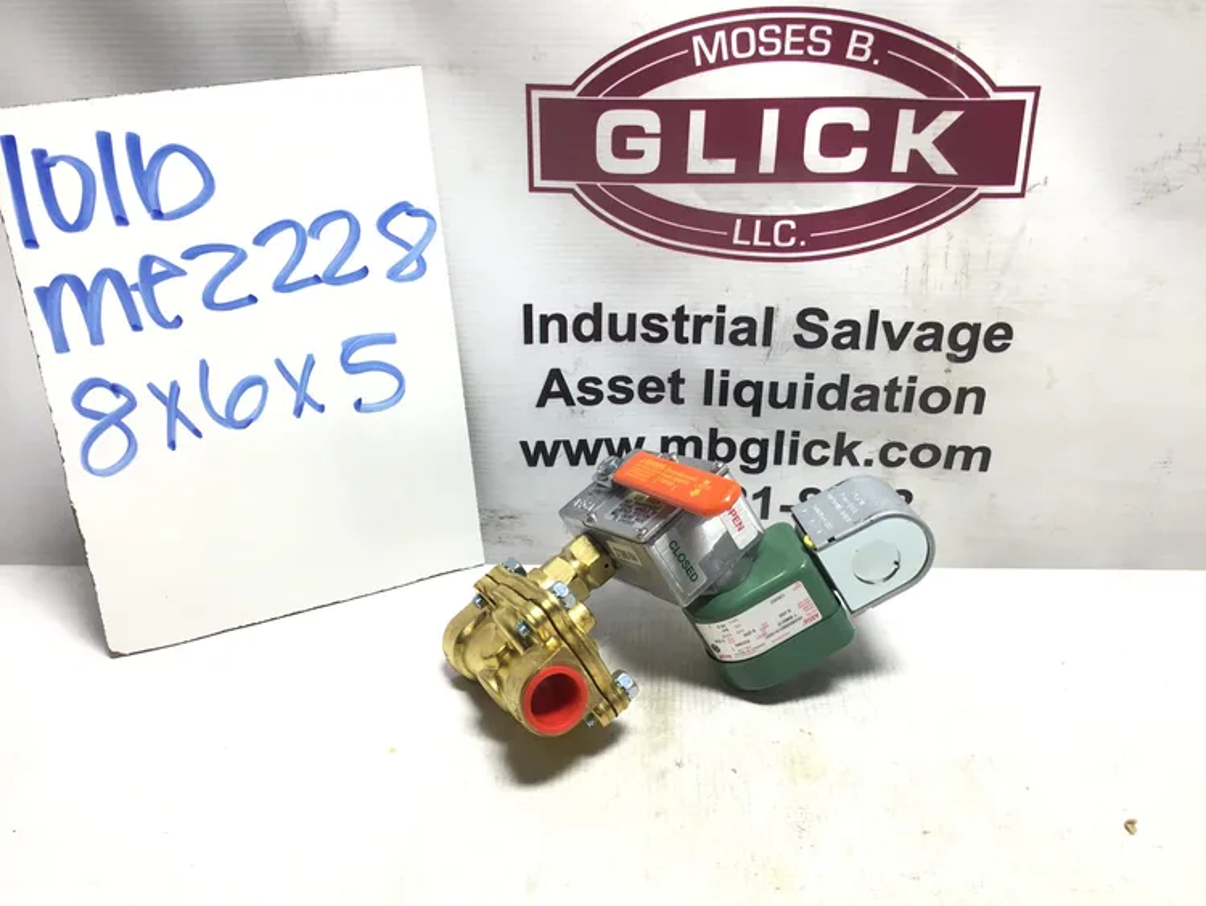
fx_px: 1080
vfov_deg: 45.5
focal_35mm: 31
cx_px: 603
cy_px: 453
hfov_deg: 58.3
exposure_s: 1/120
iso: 40
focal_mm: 3.3
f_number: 2.4
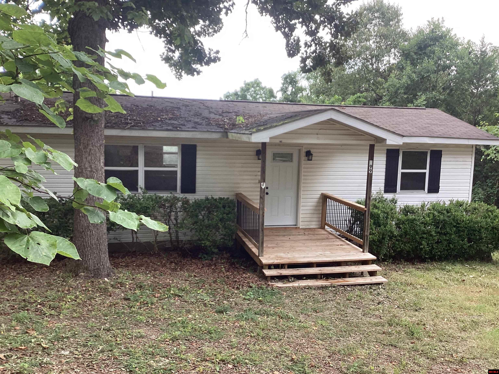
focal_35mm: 31
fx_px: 447
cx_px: 250
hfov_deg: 58.4
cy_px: 187
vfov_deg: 45.4
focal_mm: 3.3
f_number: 2.4
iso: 25
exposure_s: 1/120
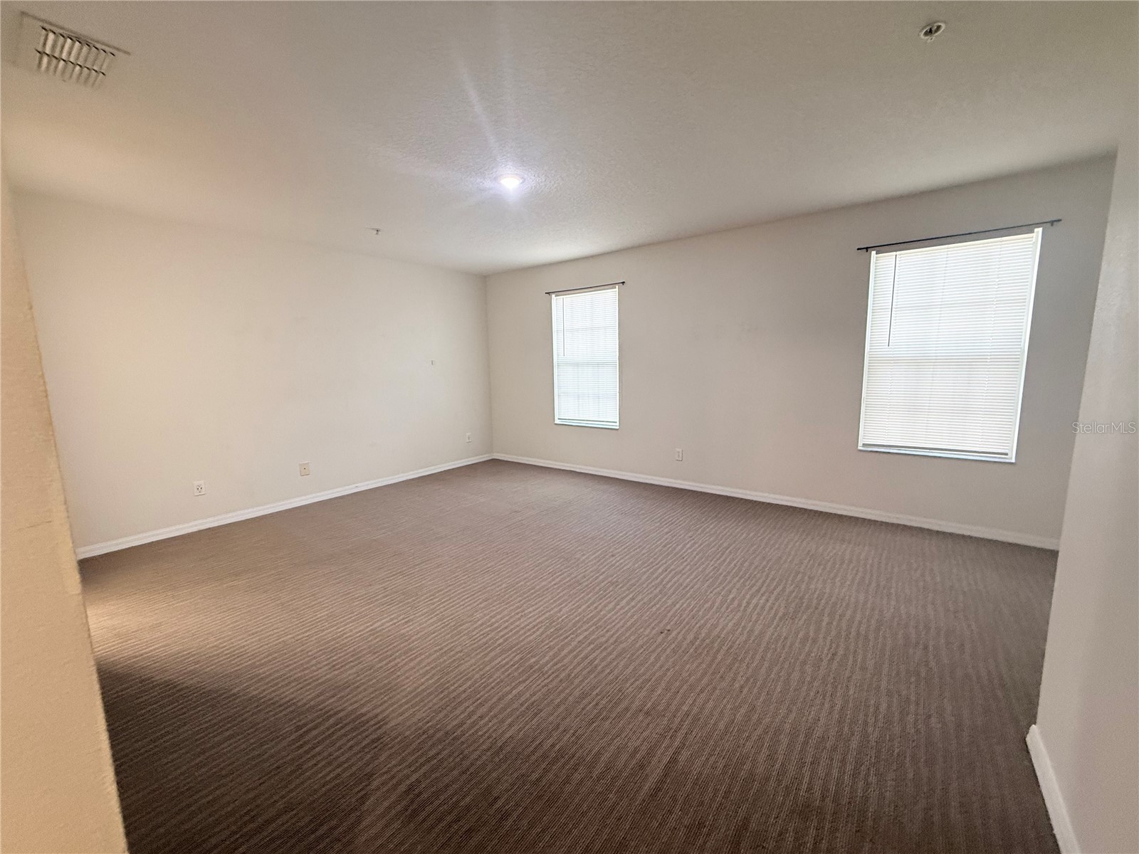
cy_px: 427
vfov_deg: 85.7
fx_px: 461
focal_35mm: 14
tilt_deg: -7.2
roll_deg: +2.5
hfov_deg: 102.1
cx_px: 570
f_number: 2.2
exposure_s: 1/60
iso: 320
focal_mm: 2.22
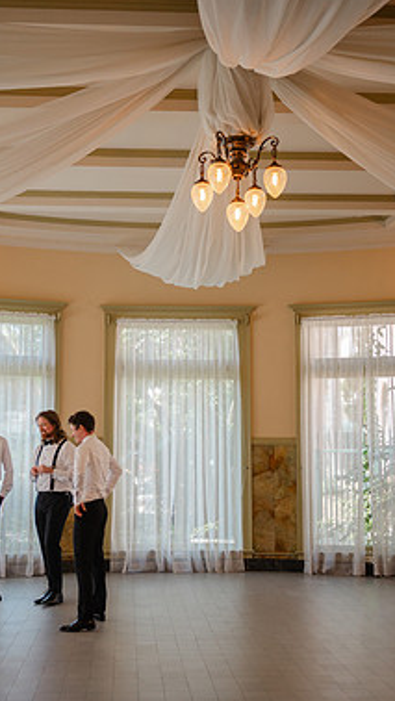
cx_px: 163
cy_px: 352
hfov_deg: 26.5
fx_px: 837
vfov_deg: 45.5
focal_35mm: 45
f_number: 2.8
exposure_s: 1/640
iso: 100
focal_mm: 28
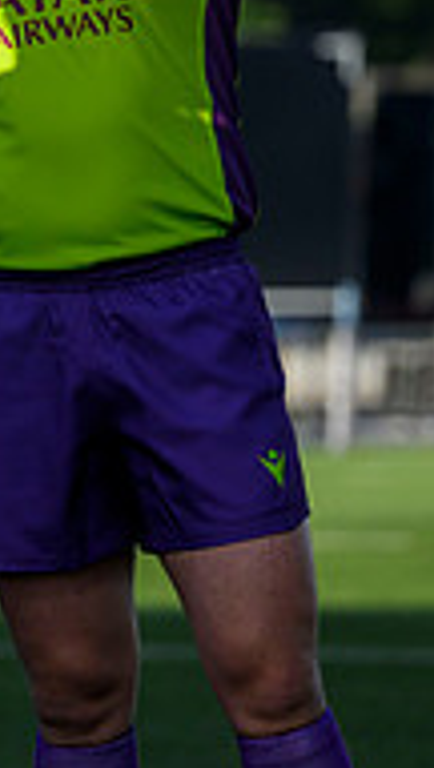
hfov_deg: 2.0
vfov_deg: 3.5
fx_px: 12634
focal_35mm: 620
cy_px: -70
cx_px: -791
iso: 500
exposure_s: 1/2500
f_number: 4.5
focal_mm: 165
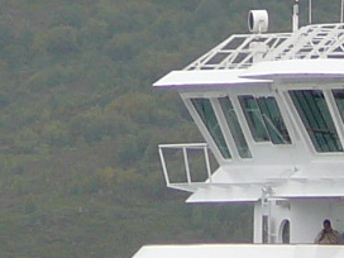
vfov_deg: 1.0
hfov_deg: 1.3
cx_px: 430
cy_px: 297
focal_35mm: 1506
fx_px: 14966
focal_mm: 38
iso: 80
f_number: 4.1
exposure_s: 1/160
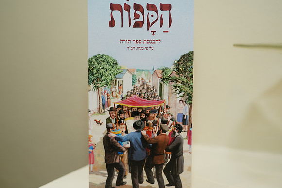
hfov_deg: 36.9
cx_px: 141
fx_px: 423
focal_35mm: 54
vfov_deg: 25.1
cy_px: 94
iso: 250
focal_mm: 54
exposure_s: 1/80
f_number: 5
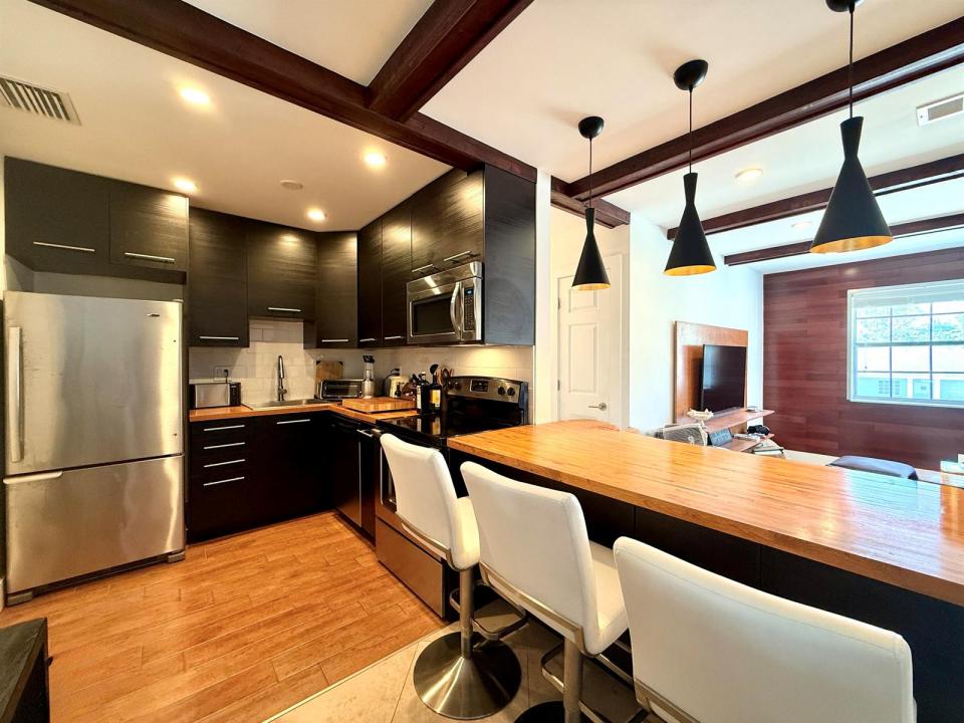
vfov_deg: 85.7
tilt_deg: -0.5
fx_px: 390
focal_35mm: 14
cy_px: 362
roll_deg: -0.3
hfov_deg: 102.1
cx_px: 482
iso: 200
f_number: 2.2
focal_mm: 2.22
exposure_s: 1/60
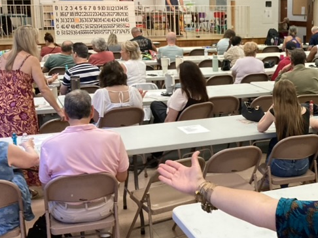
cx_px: 259
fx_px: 542
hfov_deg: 31.8
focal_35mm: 59
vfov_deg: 24.8
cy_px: 112
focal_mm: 3.99
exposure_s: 1/60
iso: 200
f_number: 1.8
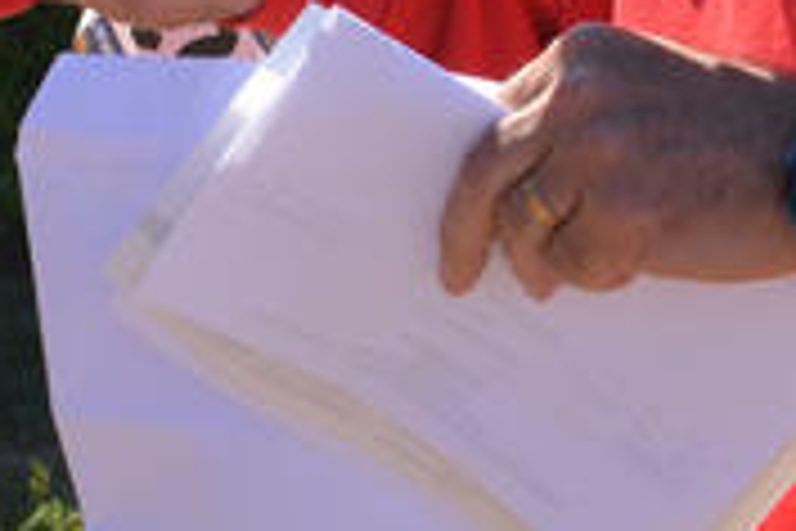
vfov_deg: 5.1
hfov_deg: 7.7
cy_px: -189
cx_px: 166
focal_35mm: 268
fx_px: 5915
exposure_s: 1/250
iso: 180
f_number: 8
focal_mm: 35
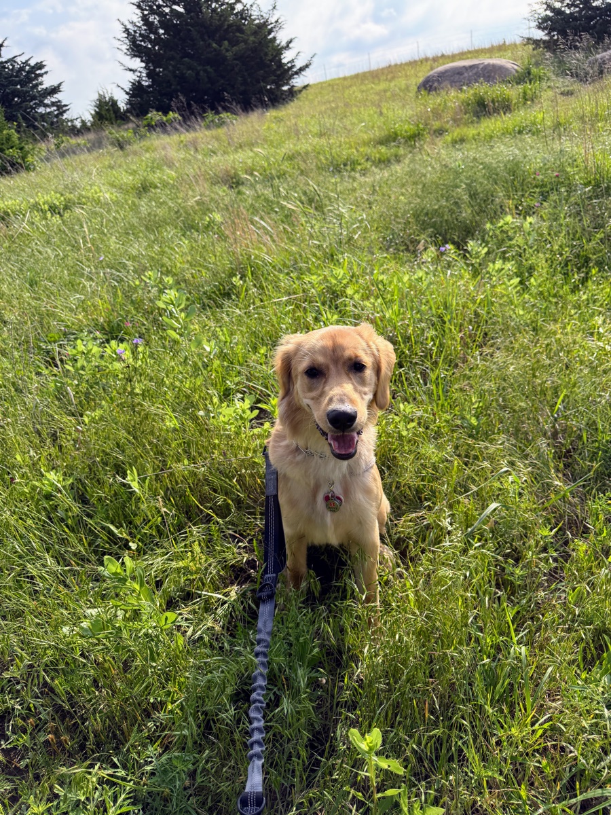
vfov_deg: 71.6
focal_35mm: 24
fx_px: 565
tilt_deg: -25.0
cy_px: 408
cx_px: 306
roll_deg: +8.6
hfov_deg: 56.8
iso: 100
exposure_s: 1/3279
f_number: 1.78
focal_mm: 6.76
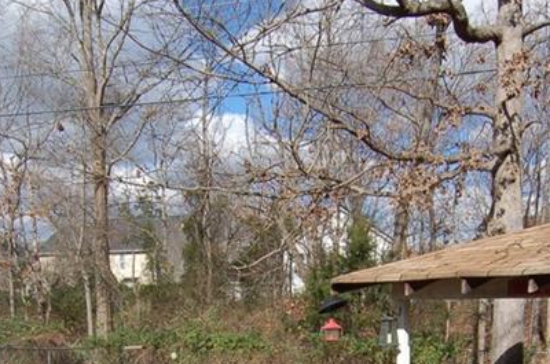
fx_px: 645
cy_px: 376
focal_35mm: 42
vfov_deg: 29.2
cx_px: 294
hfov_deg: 46.2
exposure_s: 1/250
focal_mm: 11
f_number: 8
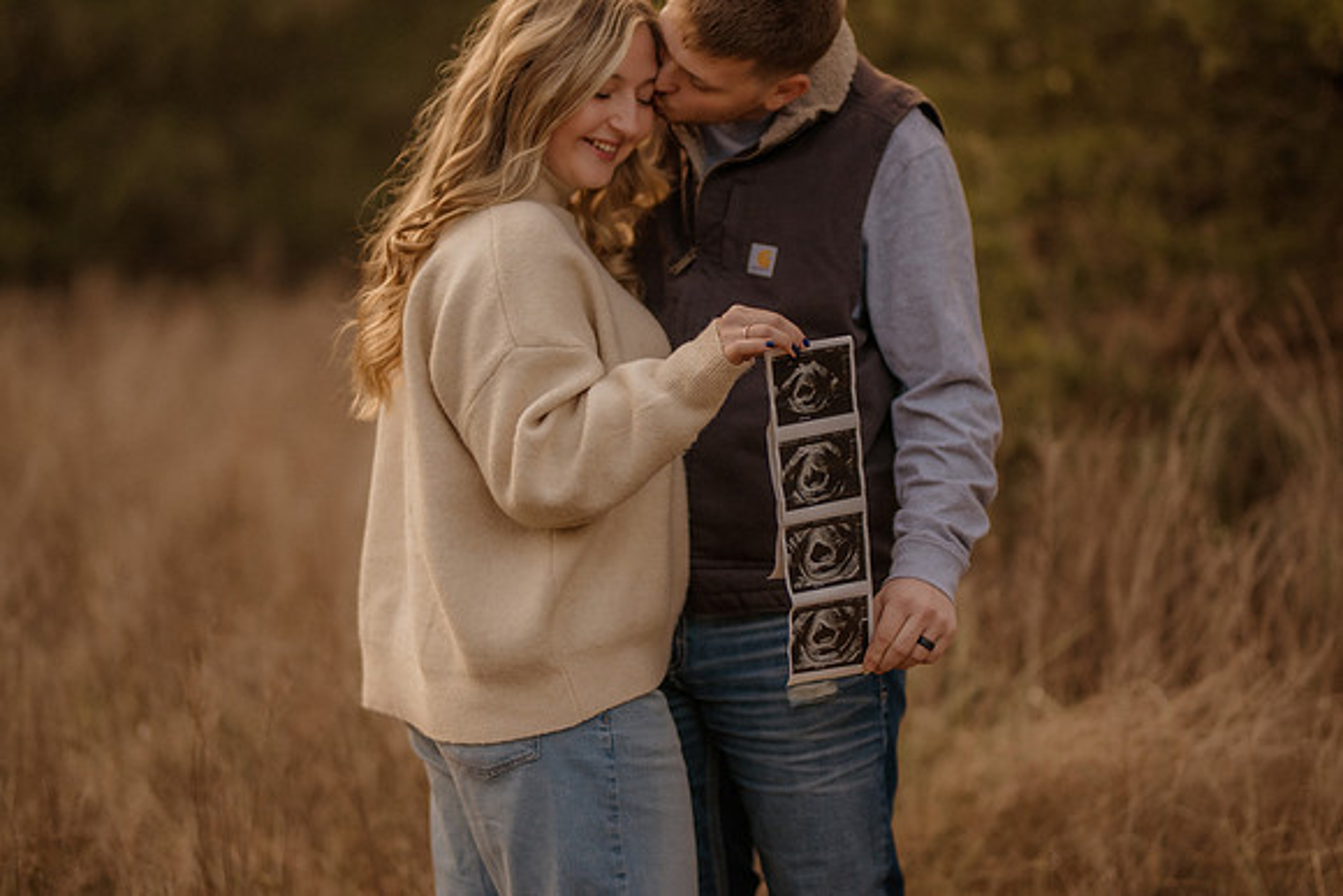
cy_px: 448
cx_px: 672
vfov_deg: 16.1
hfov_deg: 23.9
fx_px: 3172
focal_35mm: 85
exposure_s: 1/1000
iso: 320
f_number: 1.4
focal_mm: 85
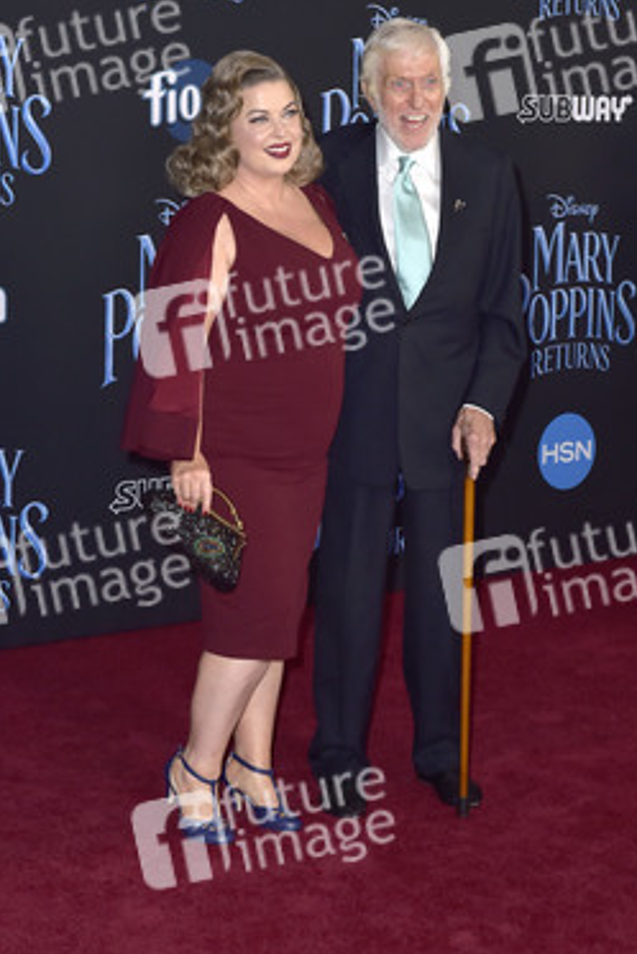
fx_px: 1989
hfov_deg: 18.2
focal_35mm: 75
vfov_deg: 27.0
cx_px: 339
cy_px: 445
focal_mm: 70
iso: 400
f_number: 6.3
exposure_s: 1/250
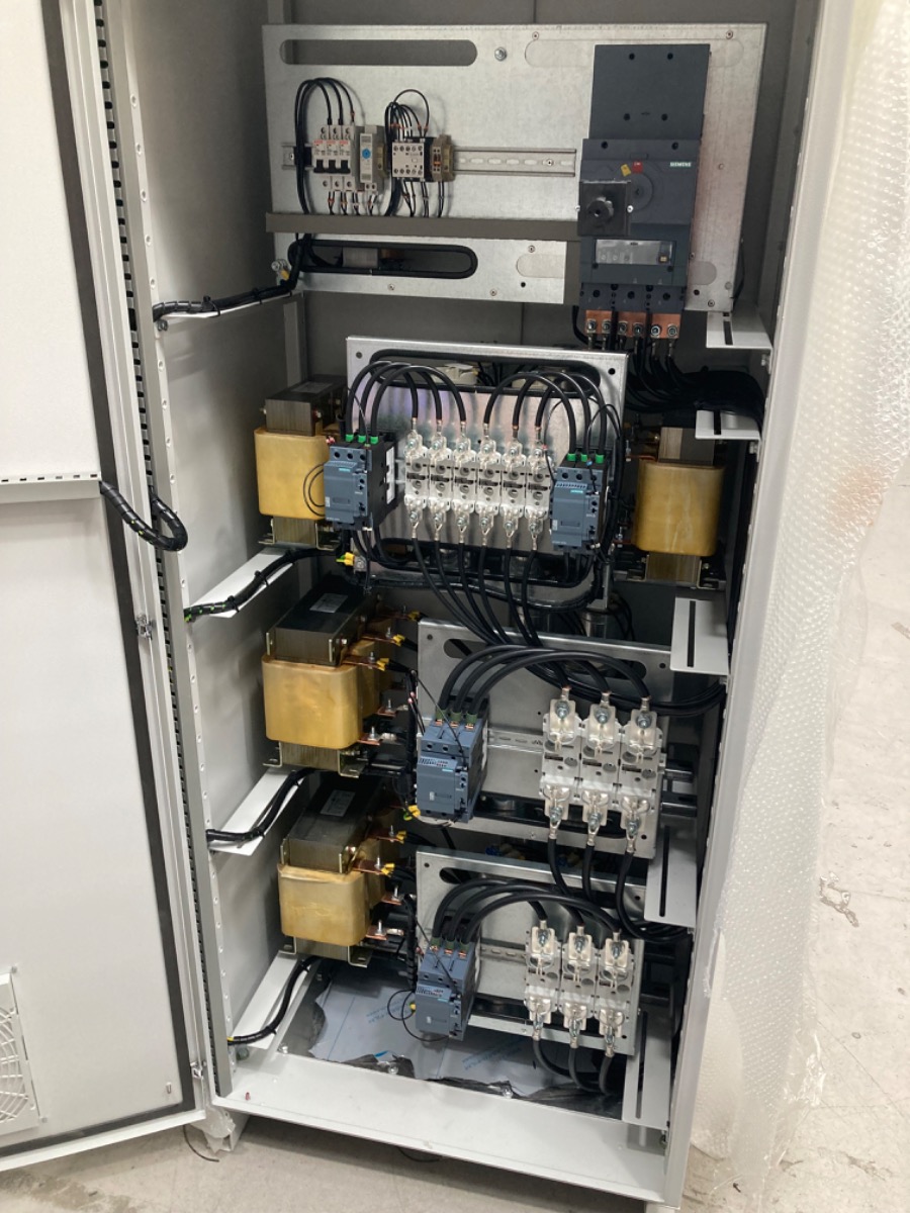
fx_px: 981
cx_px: 455
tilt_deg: -22.3
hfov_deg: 49.7
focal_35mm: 28
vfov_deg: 63.4
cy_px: 606
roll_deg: -2.9
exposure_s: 1/50
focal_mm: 3.99
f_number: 1.8
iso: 125
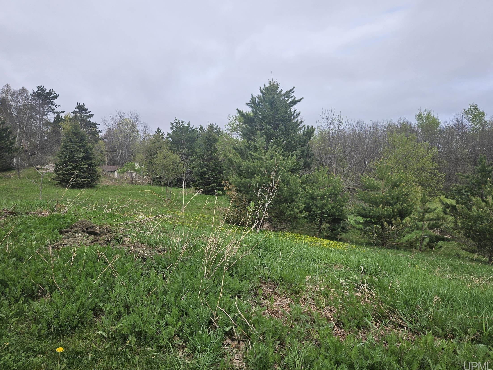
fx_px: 356
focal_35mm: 25
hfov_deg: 69.4
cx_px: 257
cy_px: 176
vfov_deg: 54.9
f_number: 1.8
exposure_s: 1/1429
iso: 25
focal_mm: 5.4
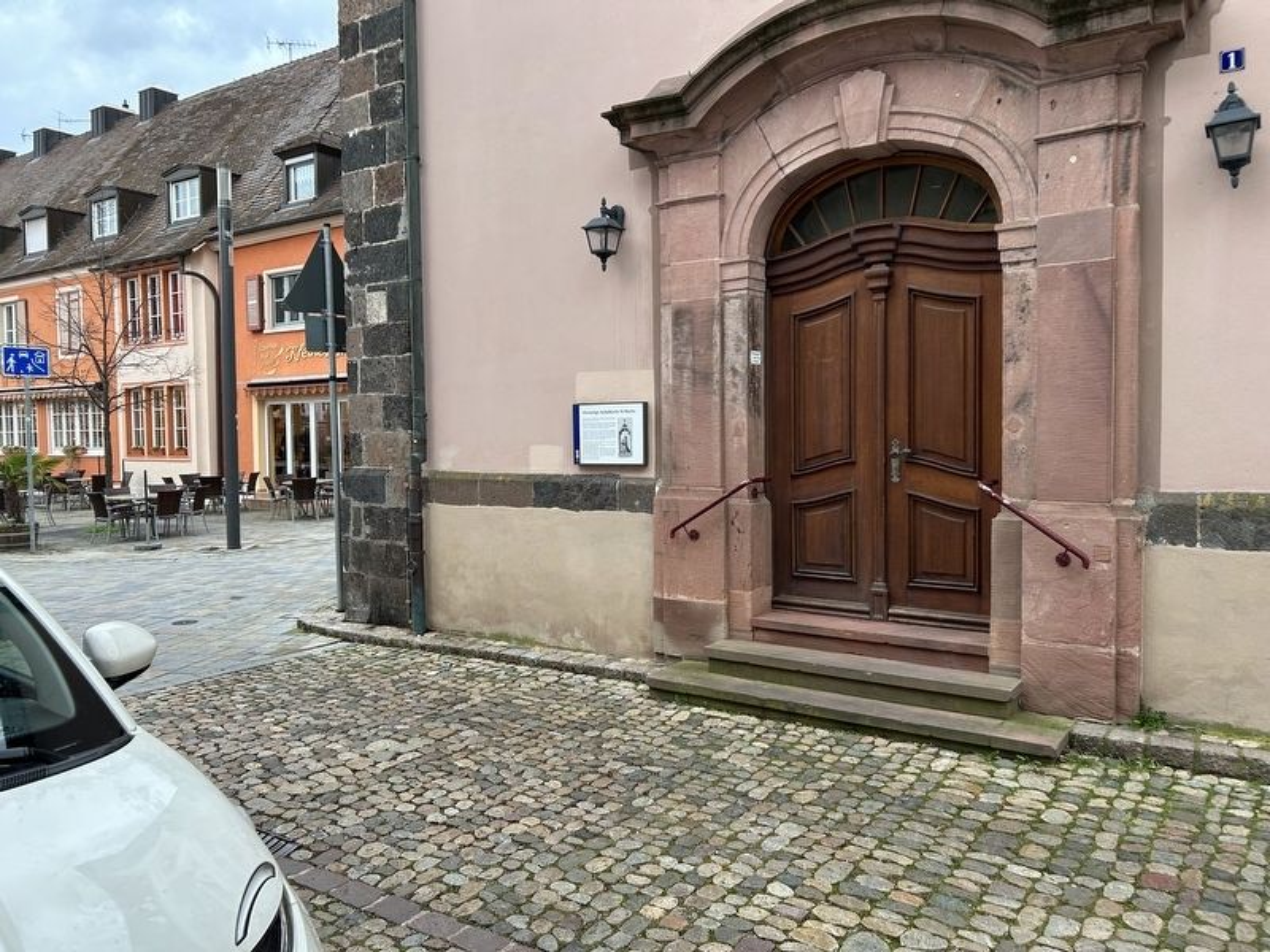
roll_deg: -0.7
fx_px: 954
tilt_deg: -2.1
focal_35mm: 26
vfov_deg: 53.1
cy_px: 476
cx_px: 635
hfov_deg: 67.3
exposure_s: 1/121
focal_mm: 5.7
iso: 80
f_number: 1.5
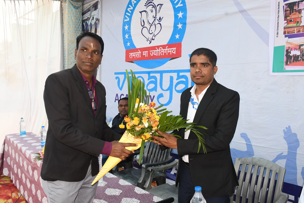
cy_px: 102
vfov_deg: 43.6
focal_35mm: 30
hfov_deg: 61.9
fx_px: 253
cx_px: 152
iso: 800
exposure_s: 1/250
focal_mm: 20
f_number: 8
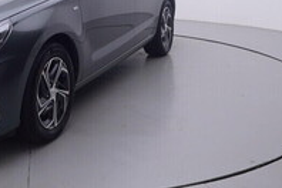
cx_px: 33
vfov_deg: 21.1
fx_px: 489
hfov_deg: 30.9
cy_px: 5
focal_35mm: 62
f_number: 5
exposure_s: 1/80
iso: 200
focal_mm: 15
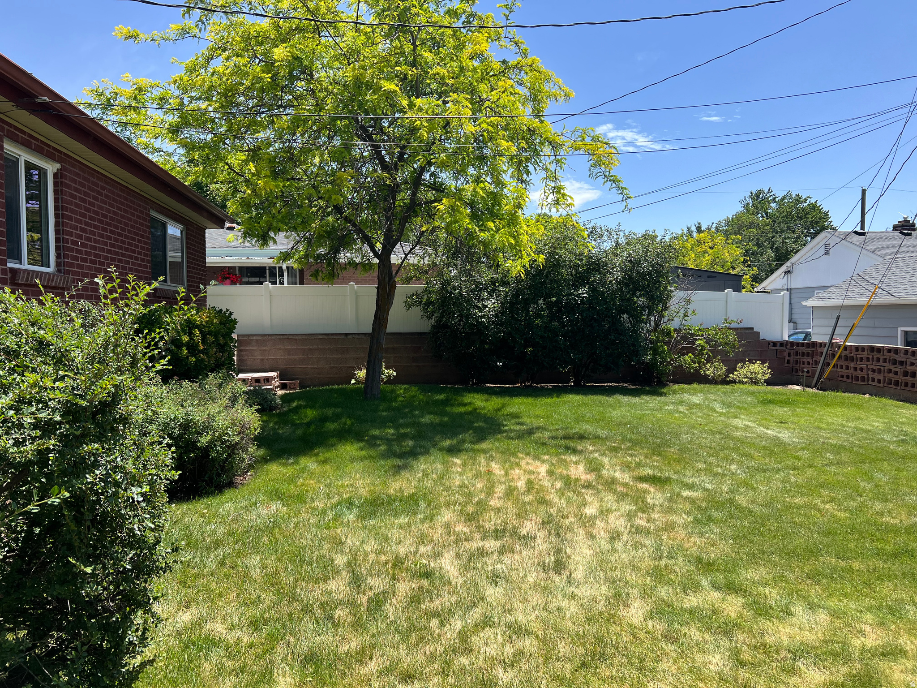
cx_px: 458
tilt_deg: -2.8
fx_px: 689
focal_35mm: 26
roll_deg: +0.7
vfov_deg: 53.1
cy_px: 344
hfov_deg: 67.3
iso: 50
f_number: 1.5
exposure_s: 1/2208
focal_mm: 5.7
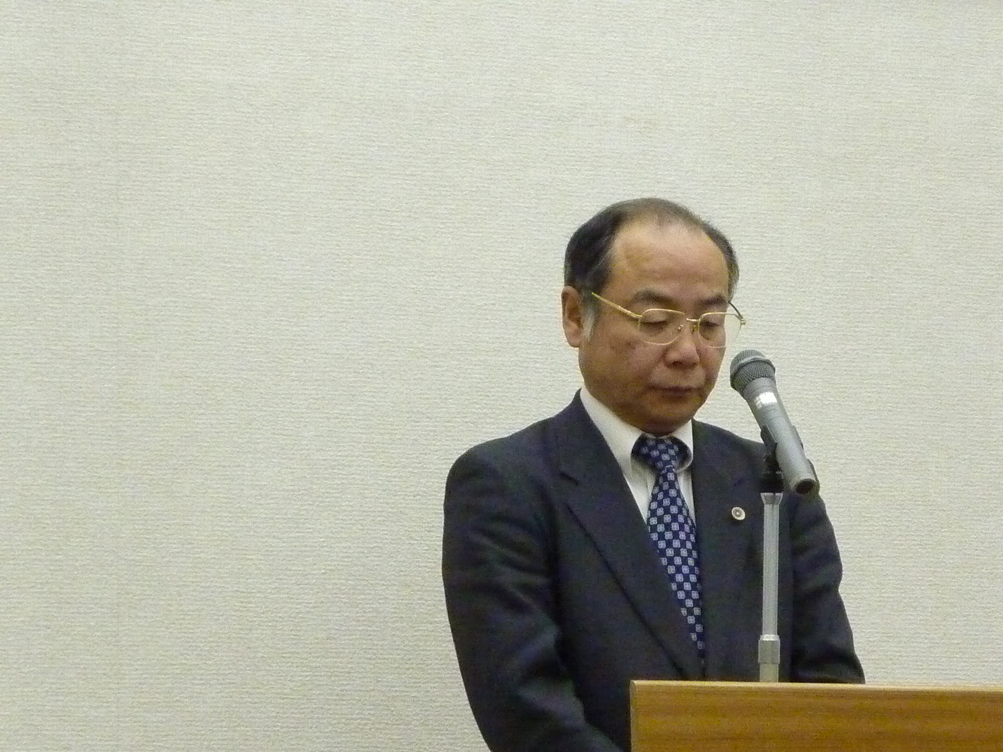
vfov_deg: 6.9
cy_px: 376
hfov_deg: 9.2
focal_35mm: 214
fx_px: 6201
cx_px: 502
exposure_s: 1/50
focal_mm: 19.5
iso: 800
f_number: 4.4
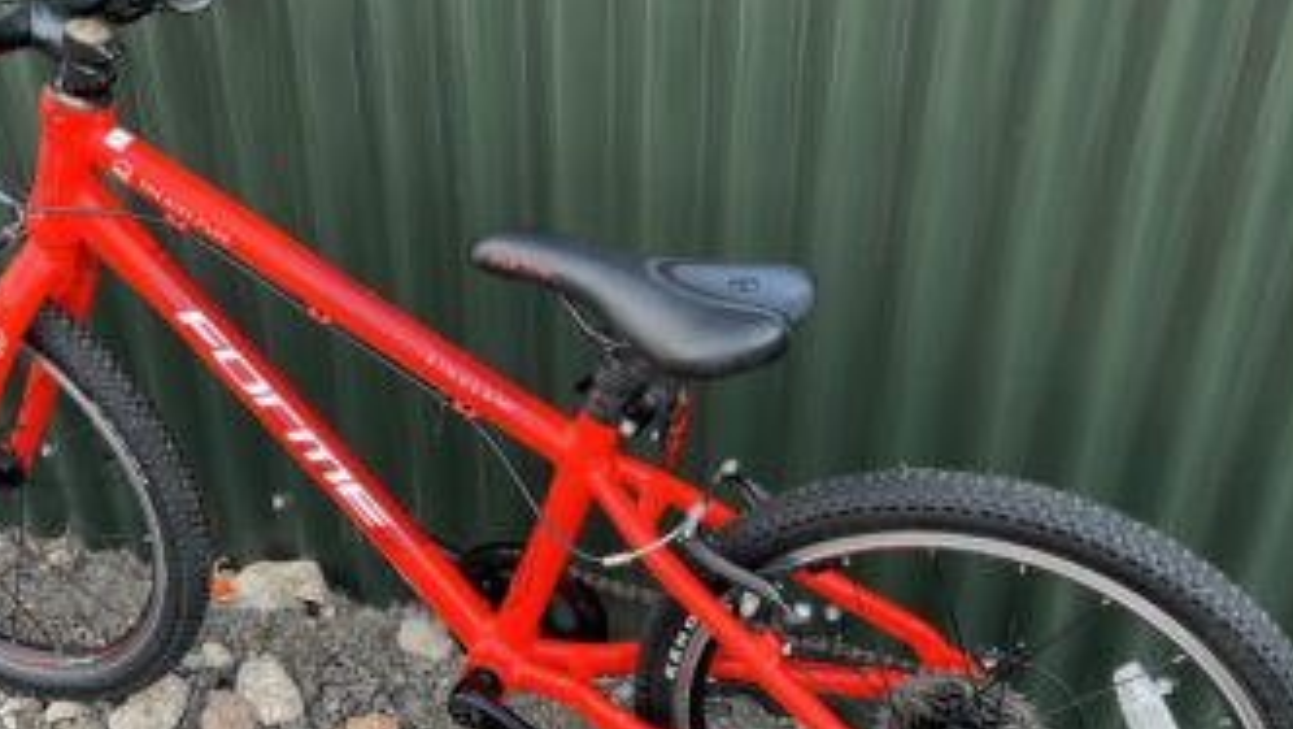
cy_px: 409
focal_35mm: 41
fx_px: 1406
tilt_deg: -32.5
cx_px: 537
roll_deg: +3.3
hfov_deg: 49.2
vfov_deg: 29.0
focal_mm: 5.1
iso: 50
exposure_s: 1/323
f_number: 1.6
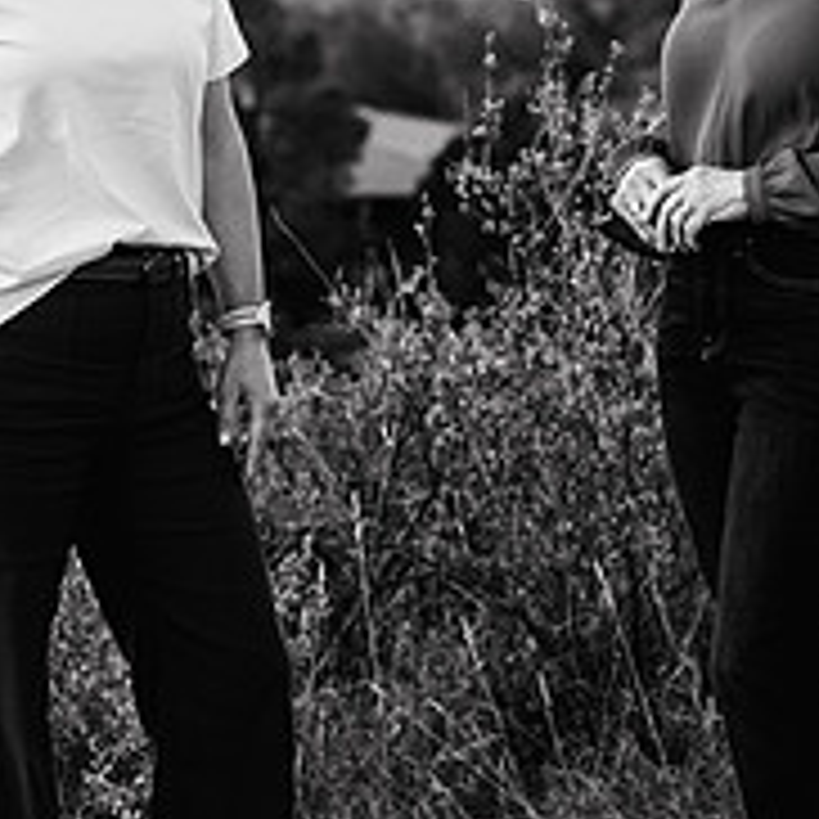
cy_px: -97
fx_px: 8325
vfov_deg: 5.6
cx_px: 1116
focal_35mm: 311
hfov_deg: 5.6
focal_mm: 102
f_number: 5.6
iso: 500
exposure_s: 1/160
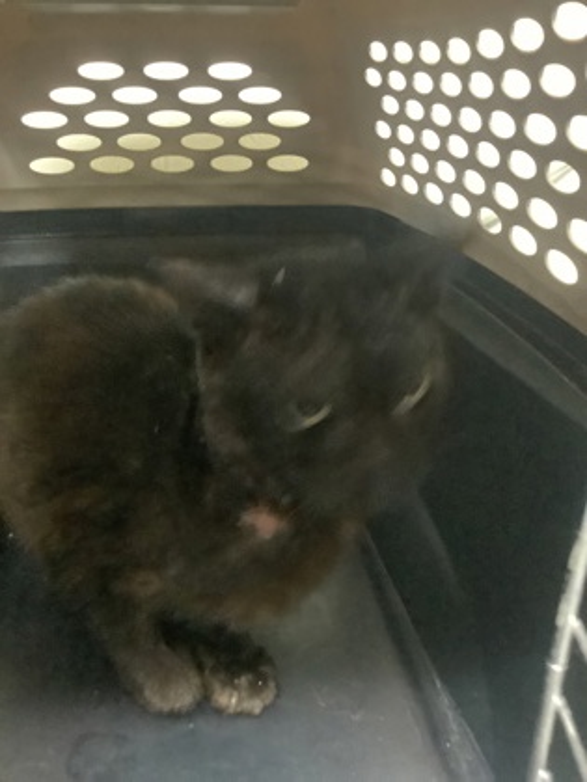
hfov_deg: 45.4
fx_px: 701
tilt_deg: -23.0
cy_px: 391
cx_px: 294
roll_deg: -1.4
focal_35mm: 31
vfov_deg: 58.4
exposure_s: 1/15
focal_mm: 3.3
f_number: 2.4
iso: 800
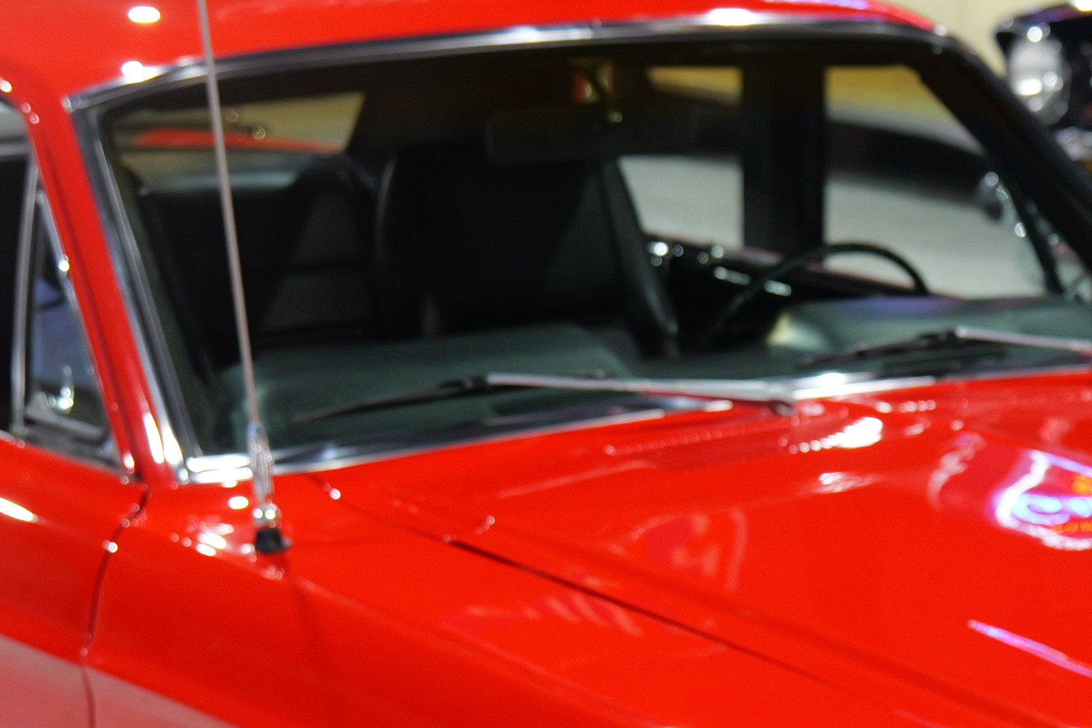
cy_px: 670
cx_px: 815
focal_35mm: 137
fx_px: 4155
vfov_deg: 10.0
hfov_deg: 14.9
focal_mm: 40
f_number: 4.8
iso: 1000
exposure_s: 1/60
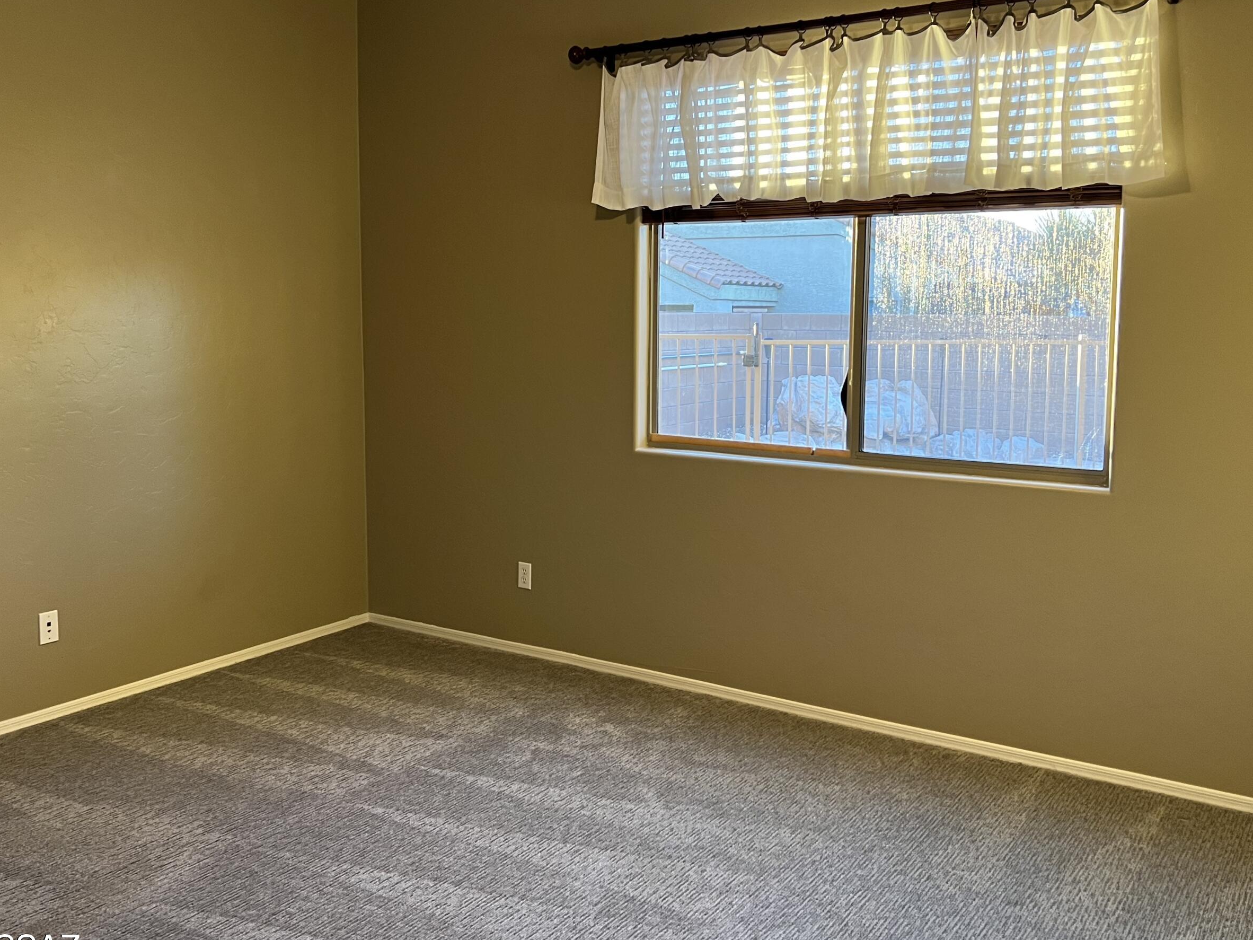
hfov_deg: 55.4
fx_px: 1195
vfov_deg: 42.8
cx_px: 632
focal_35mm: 33
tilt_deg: -5.9
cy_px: 406
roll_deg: -0.5
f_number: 1.5
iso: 100
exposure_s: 1/60
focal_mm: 5.7
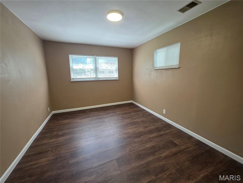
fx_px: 91
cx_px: 122
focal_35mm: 13
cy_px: 92
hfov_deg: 106.2
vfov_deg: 89.9
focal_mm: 2.2
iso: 160
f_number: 1.9
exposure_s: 1/120
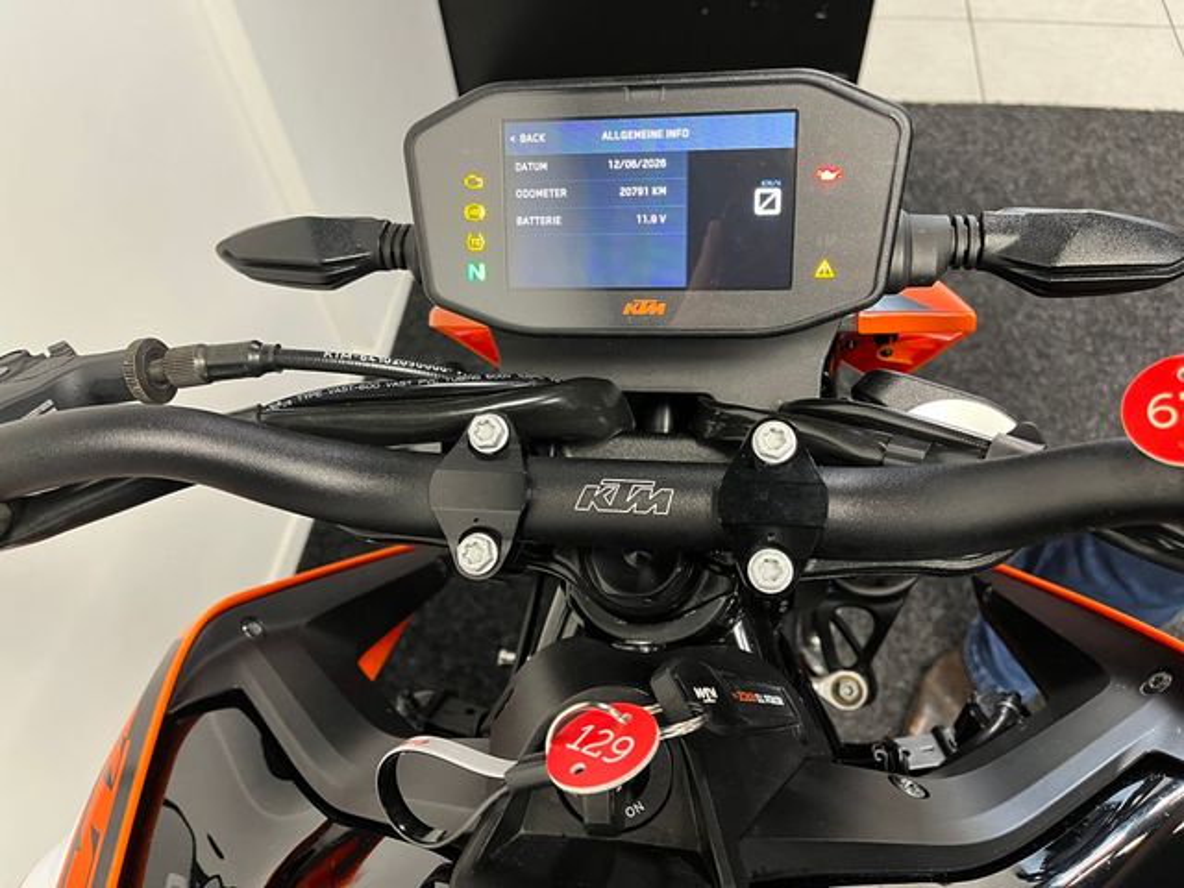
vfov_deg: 53.1
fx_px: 889
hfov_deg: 67.3
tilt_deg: -55.8
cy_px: 444
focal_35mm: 26
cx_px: 592
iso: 320
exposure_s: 1/50
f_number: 1.6
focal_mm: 5.1
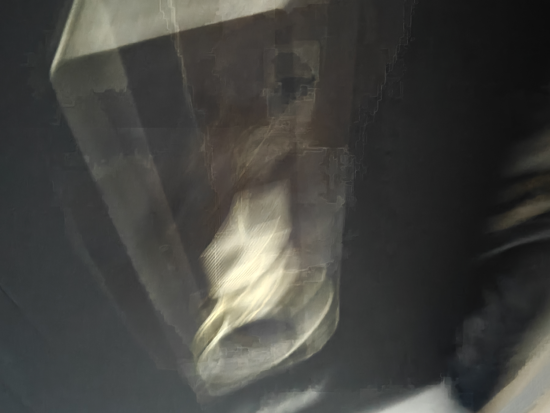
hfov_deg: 71.6
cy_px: 206
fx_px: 381
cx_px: 275
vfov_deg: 56.8
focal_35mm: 24
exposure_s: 1/9
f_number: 1.8
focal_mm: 5.59
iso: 8000
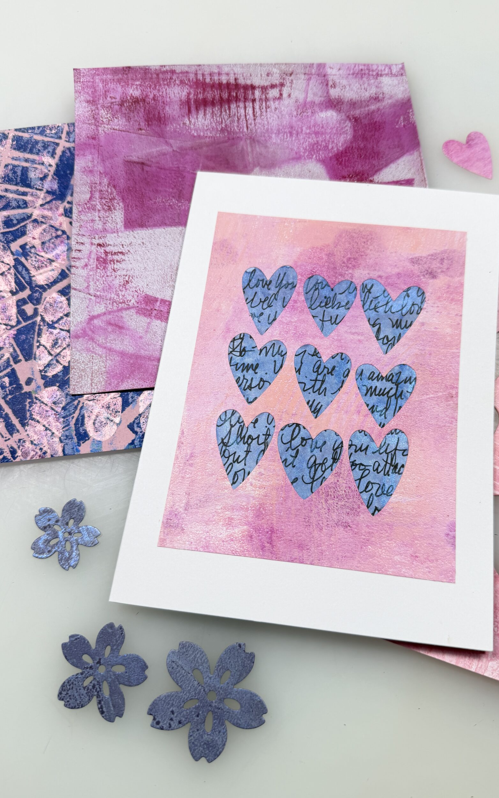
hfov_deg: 47.5
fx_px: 566
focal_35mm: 26
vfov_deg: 70.4
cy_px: 403
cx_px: 286
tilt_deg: -72.3
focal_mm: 6.76
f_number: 1.78
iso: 50
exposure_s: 1/121
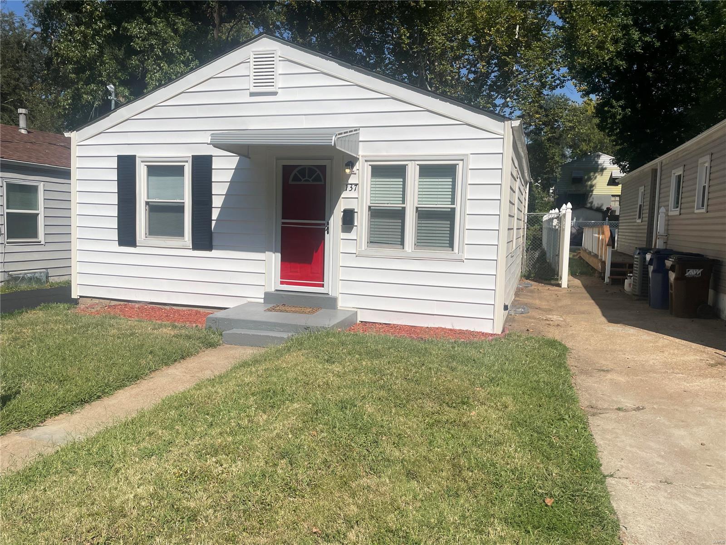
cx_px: 363
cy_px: 272
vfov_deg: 53.1
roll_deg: -2.7
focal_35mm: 26
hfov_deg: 67.3
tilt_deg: -3.3
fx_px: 545
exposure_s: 1/7299
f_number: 1.6
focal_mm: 4.2
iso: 32
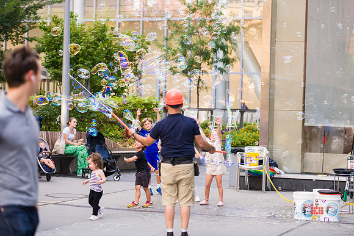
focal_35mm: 95
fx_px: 934
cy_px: 118
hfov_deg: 21.5
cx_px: 177
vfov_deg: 14.4
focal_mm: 95
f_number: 3.2
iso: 800
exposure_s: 1/500
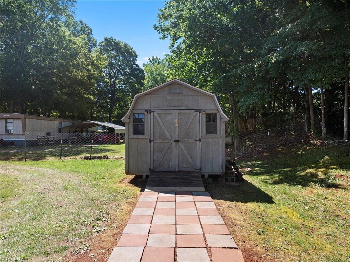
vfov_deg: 56.7
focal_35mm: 24
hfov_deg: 71.6
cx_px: 175
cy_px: 131
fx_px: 242
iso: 120
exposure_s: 1/1000
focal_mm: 12.29
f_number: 2.8
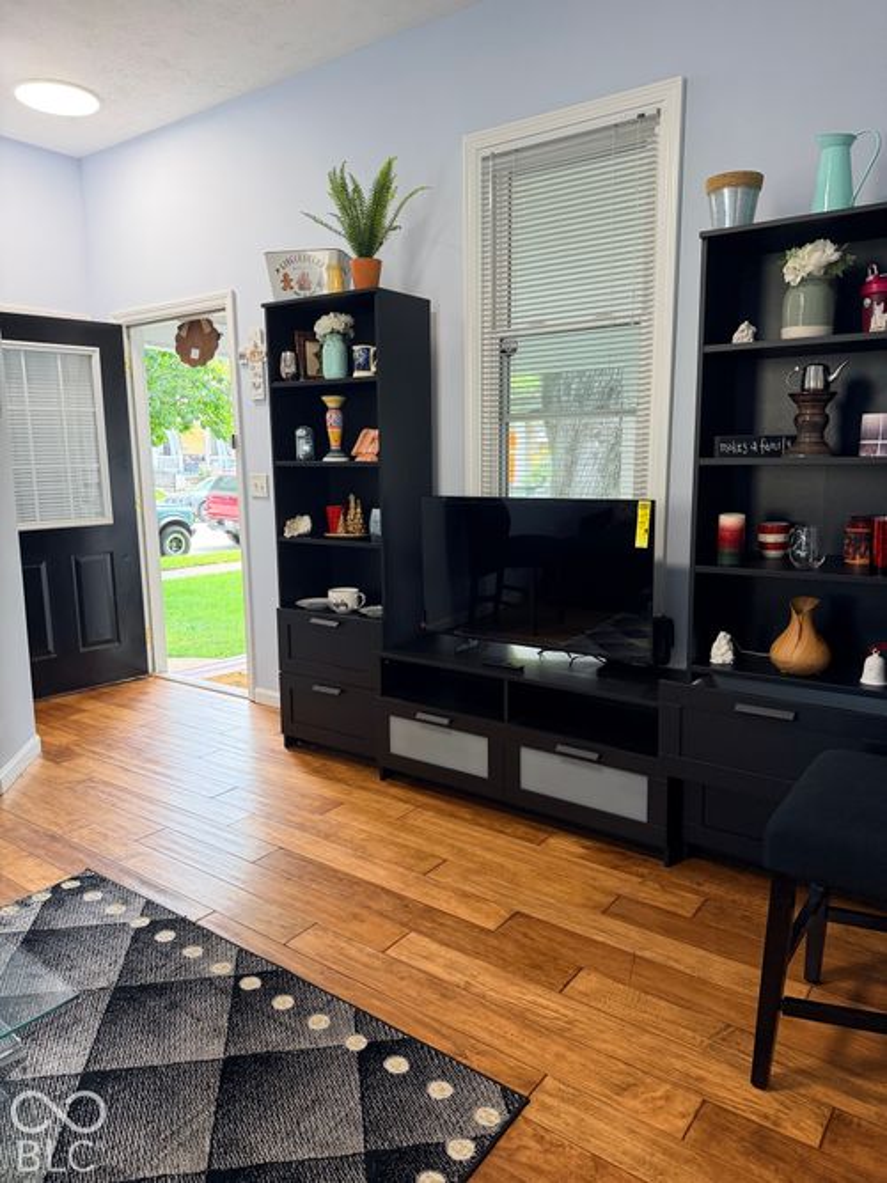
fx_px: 820
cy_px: 592
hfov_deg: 56.8
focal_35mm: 24
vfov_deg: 71.6
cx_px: 444
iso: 200
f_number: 1.78
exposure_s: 1/85
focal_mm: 6.76
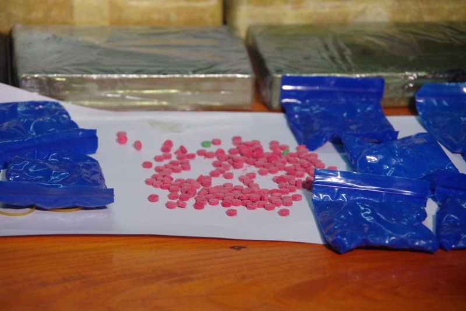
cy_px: 156
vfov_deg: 6.8
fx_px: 2614
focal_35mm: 202
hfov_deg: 10.2
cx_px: 233
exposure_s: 1/400
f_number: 5.6
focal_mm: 135
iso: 6400
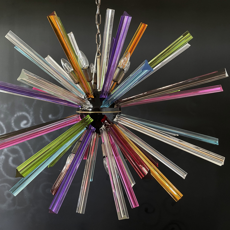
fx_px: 233
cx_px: 98
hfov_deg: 52.3
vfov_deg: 52.5
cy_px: 115
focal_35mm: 31
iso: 500
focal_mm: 4.2
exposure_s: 1/33
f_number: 1.6
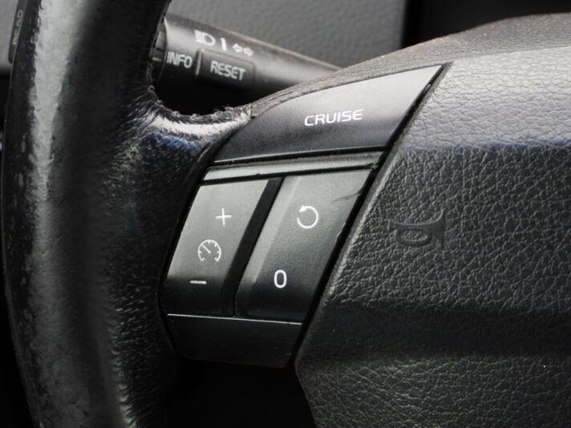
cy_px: 214
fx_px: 1237
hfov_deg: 26.0
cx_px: 286
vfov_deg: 19.6
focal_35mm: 75
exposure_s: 1/60
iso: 110
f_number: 3.5
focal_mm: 13.5
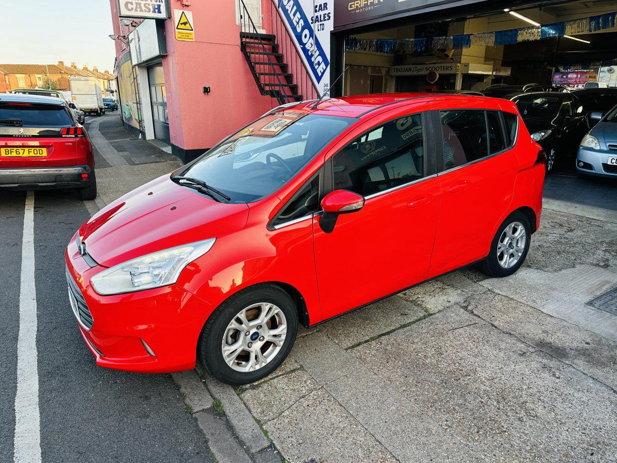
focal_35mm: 24
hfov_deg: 71.6
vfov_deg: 56.8
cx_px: 308
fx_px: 428
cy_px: 232
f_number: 1.78
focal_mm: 6.86
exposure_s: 1/188
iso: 64
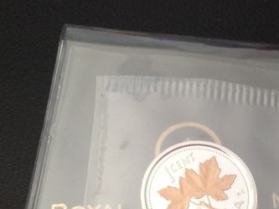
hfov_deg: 30.4
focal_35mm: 63
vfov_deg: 22.9
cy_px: 170
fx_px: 507
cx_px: 194
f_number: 2.4
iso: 200
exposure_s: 1/15
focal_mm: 4.28
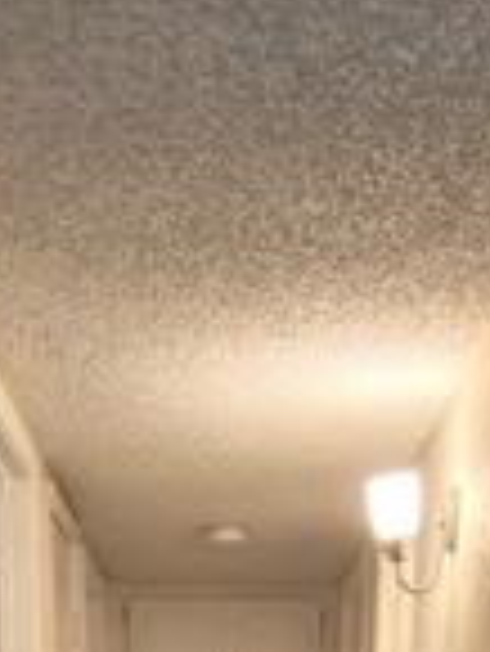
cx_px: 301
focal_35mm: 69
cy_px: 1187
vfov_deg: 20.0
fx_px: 1300
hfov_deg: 21.3
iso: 400
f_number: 2.2
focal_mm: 1.74
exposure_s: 1/60
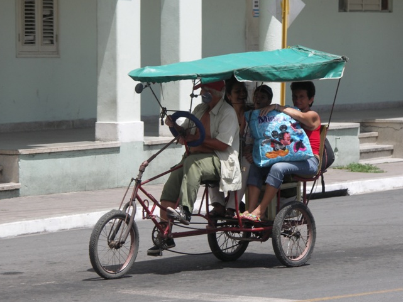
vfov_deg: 8.2
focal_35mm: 181
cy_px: 156
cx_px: 182
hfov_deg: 10.9
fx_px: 2108
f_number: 5
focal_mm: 37.5
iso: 50
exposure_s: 1/400
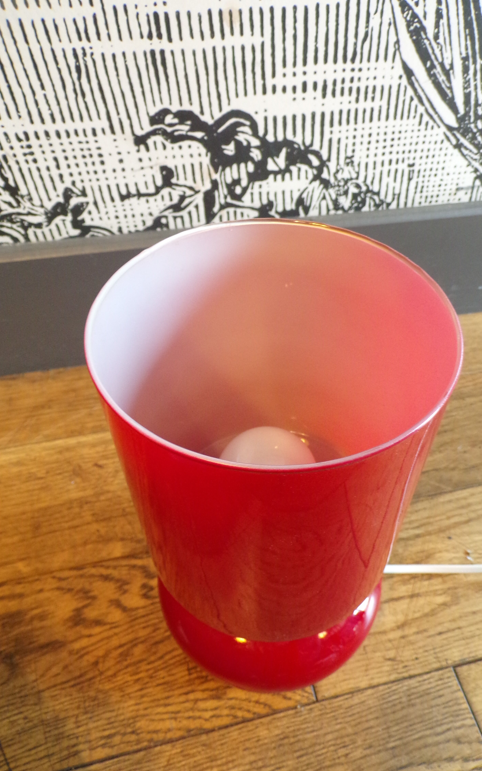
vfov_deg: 70.4
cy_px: 389
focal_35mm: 26
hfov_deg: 47.5
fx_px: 546
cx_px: 272
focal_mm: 4.3
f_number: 3
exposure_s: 1/17
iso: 258
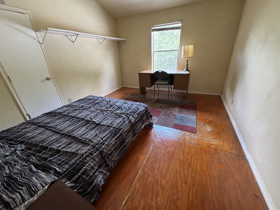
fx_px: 113
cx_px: 140
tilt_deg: -24.9
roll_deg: +3.1
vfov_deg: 85.7
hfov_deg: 102.1
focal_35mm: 14
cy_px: 105
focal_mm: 2.22
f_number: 2.2
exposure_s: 1/60
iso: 400
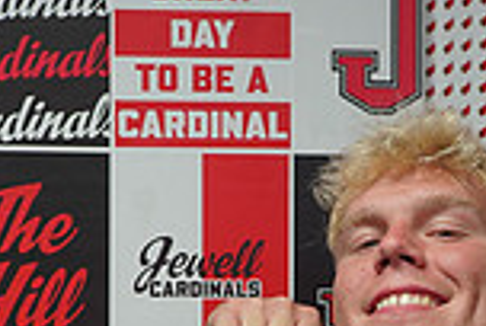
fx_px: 1596
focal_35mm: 118
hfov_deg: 17.3
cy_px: 404
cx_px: 304
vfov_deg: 11.4
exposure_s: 1/160
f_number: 4
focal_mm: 31
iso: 1000
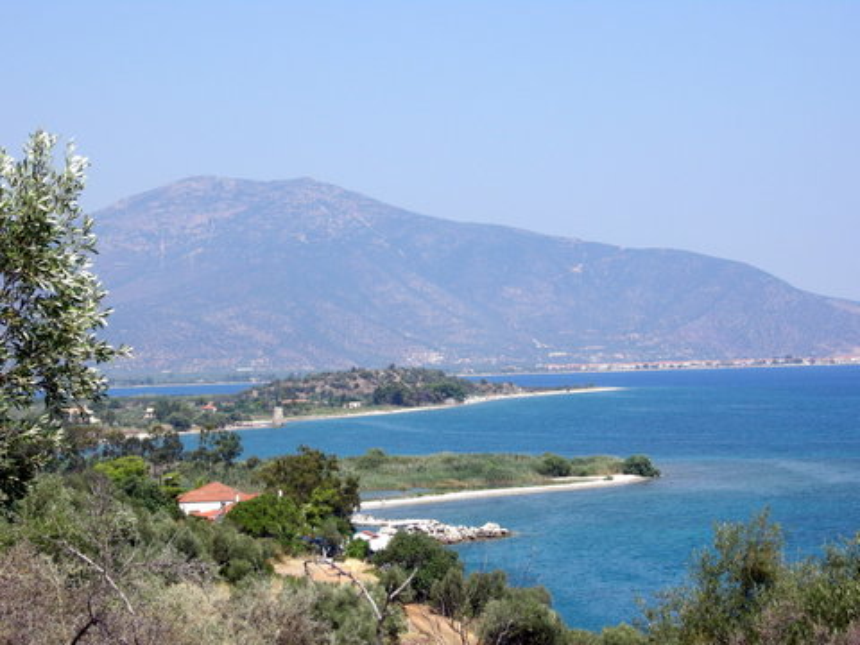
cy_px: 322
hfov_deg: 19.1
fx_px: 2559
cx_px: 430
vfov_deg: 14.4
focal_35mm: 103
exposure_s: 1/248
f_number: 5.8
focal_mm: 21.5
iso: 86
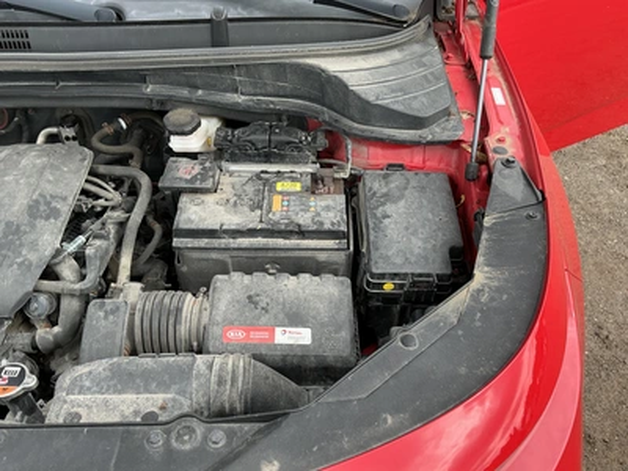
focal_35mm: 28
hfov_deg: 63.4
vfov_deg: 49.7
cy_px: 236
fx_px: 508
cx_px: 314
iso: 20
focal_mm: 3
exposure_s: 1/181
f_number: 1.8
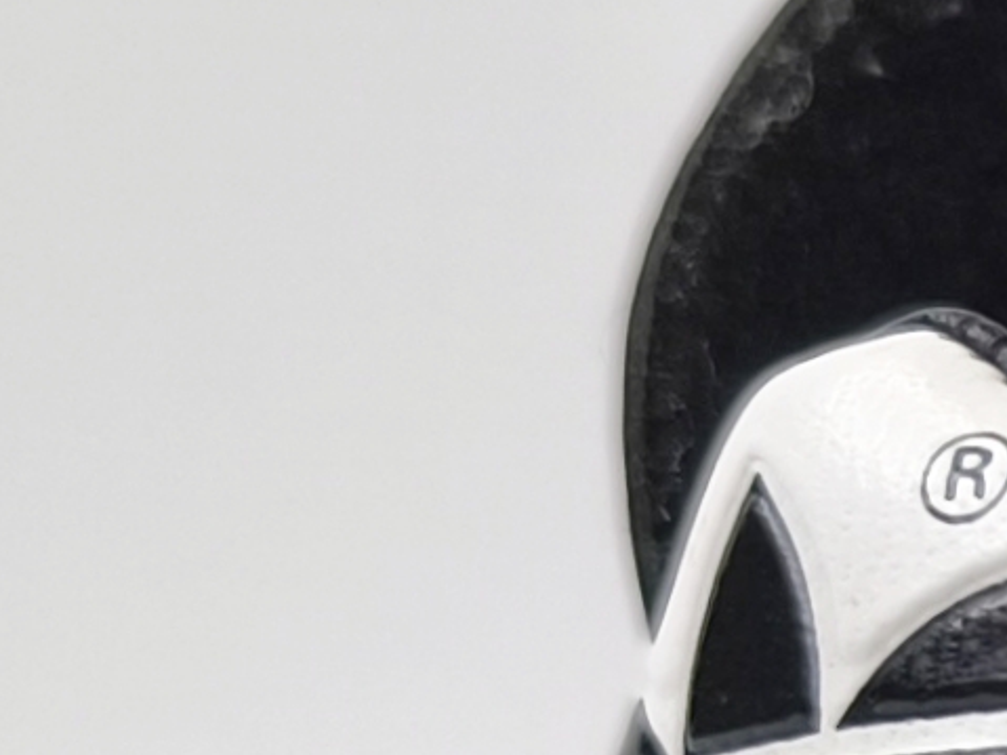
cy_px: 1444
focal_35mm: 144
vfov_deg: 9.7
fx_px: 4188
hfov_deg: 11.5
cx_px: 2351
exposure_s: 1/100
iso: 64
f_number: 1.9
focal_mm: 6.92
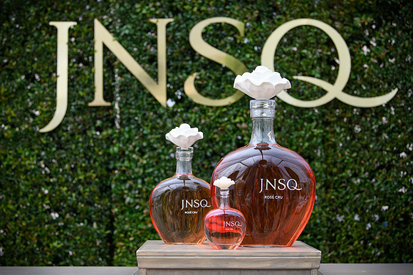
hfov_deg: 26.8
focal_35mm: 75
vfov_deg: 18.0
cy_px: 135
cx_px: 191
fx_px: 865
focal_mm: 70
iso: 125
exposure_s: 1/400
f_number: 3.2
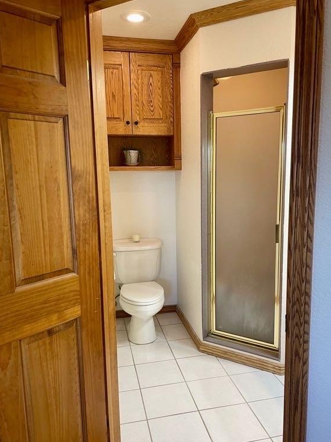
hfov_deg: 48.1
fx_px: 370
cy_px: 226
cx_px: 181
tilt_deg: -8.5
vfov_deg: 61.7
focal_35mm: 29
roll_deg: +1.4
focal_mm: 4.2
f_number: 1.6
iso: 100
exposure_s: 1/60
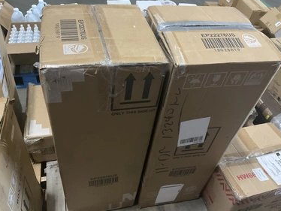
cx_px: 135
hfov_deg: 58.3
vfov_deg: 45.5
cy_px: 107
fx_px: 252
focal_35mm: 31
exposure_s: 1/30
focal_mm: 3
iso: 320
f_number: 1.8
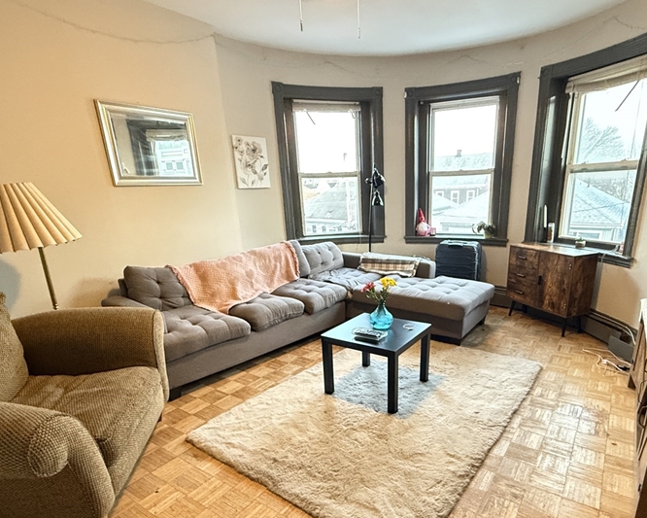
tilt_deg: -18.7
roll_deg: +1.5
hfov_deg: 77.2
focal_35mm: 21
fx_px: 402
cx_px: 370
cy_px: 326
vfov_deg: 64.5
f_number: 2.2
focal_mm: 2.22
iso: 1000
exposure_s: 1/40
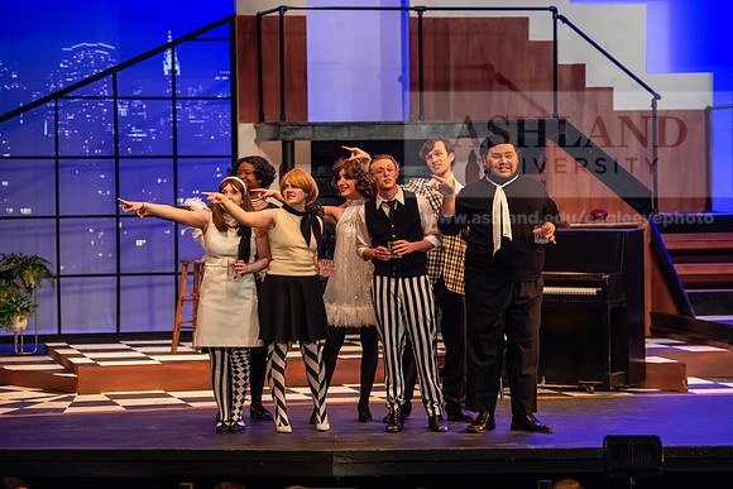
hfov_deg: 16.8
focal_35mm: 122
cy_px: 244
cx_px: 366
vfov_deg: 11.2
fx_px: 2485
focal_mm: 122
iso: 3200
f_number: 3.2
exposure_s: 1/200
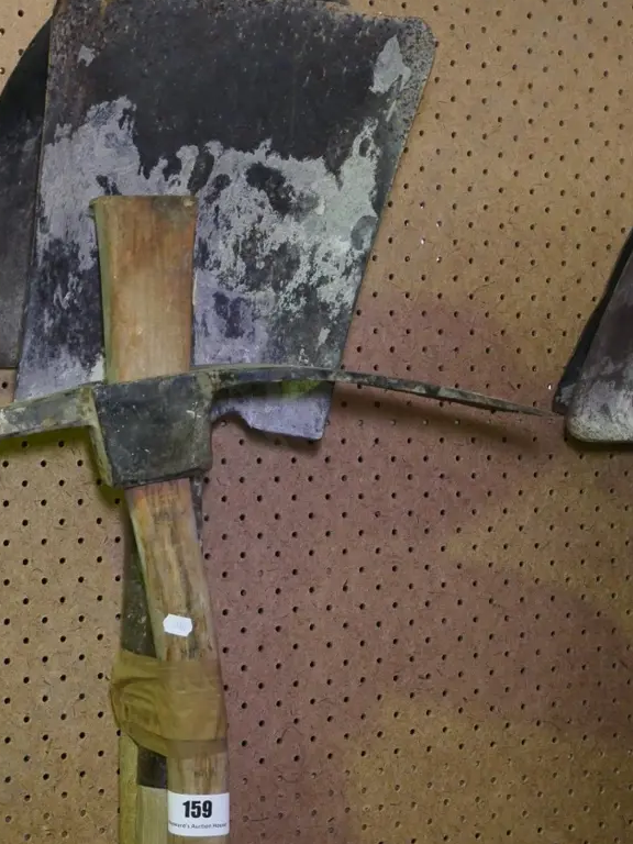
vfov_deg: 24.4
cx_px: 265
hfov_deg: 18.4
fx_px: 1951
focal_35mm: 80
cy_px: 429
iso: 3200
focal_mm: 30
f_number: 4.9
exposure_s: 1/125
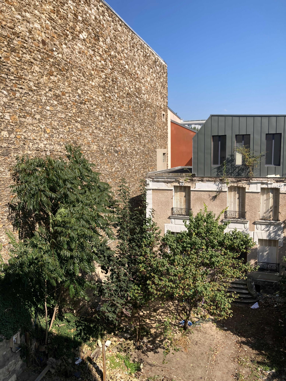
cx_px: 143
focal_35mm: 28
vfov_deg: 63.4
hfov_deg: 49.7
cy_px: 190
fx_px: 308
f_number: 1.8
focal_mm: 3.99
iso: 20
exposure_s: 1/1779
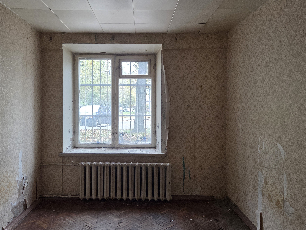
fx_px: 256
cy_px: 113
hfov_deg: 61.5
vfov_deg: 48.2
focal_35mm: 29
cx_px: 137
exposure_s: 1/100
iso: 200
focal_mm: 5.4
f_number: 1.8
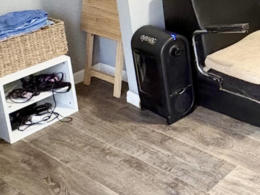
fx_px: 421
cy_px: -42
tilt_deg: -11.3
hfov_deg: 28.1
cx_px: 341
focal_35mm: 56
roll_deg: +1.0
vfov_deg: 23.7
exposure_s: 1/60
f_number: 2.2
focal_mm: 2.22
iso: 800
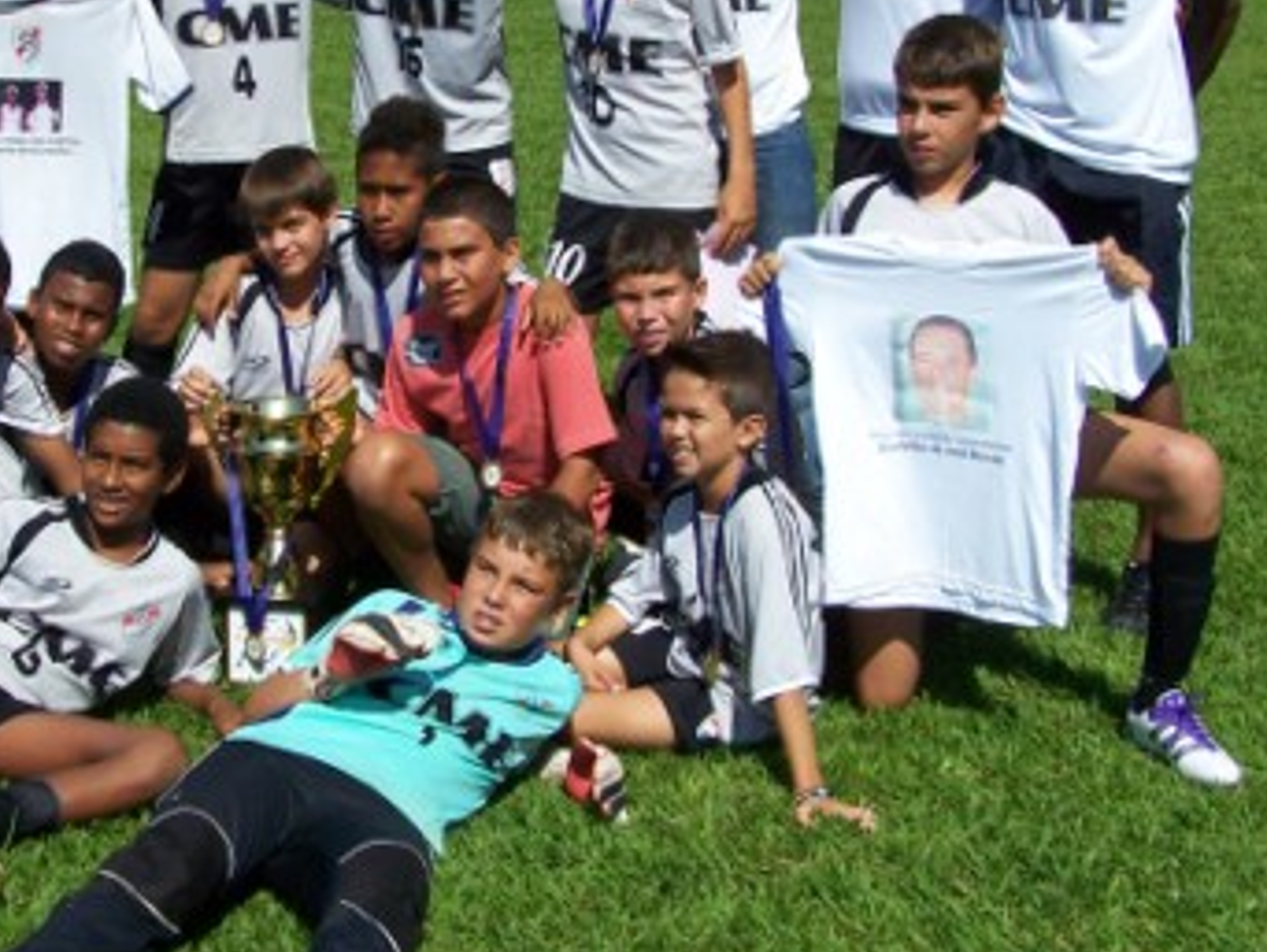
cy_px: 285
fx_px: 2601
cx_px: 339
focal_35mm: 71
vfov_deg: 20.6
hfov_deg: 27.1
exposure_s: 1/1000
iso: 80
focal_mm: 6.3
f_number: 4
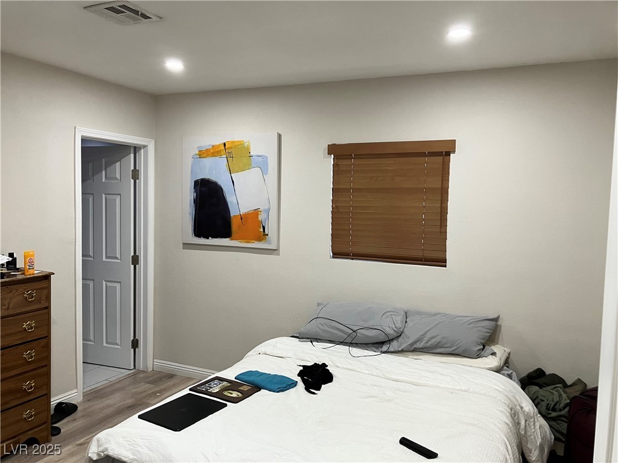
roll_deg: -1.5
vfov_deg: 49.7
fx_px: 500
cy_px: 232
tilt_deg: -3.7
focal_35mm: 28
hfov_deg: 63.4
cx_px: 309
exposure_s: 1/60
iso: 100
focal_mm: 3.99
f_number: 1.8
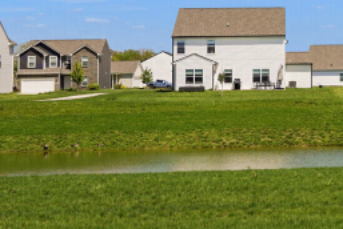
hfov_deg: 19.5
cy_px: -20
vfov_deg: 13.2
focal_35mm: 102
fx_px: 973
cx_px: 335
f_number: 5
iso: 100
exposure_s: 1/1250
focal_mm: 35
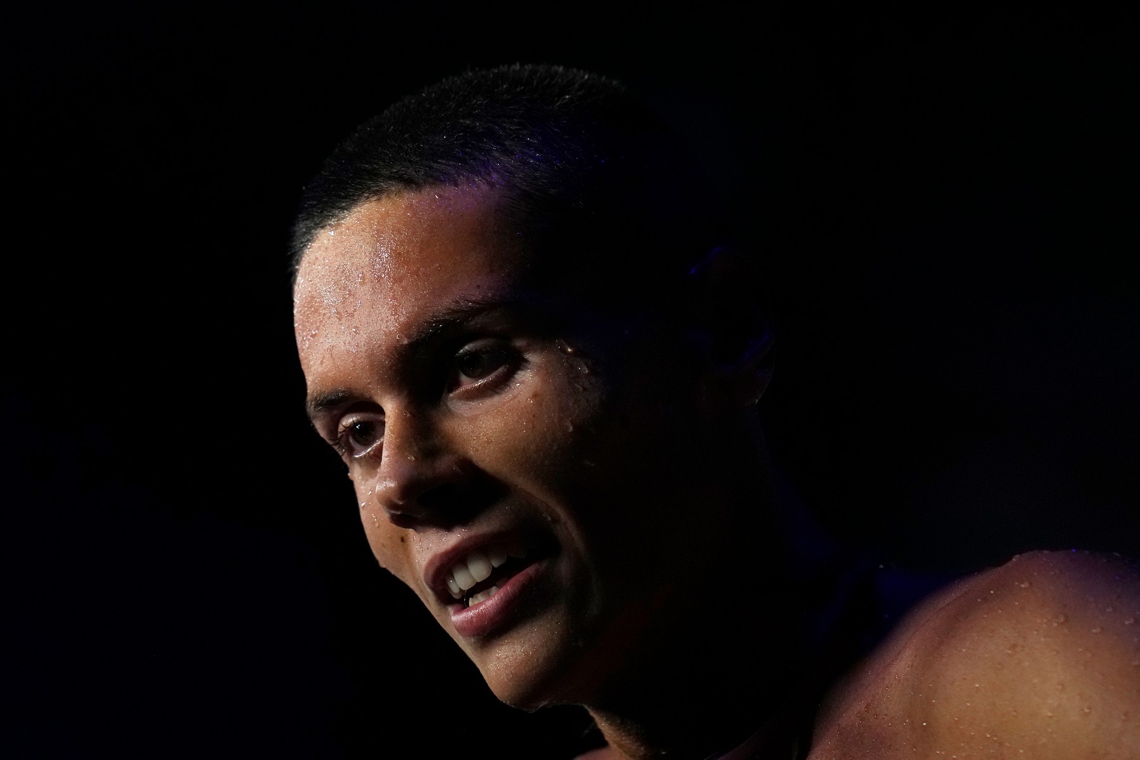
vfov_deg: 2.3
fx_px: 18999
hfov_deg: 3.4
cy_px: 380
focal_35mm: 600
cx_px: 570
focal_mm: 400
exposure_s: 1/1250
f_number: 3.2
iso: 3200
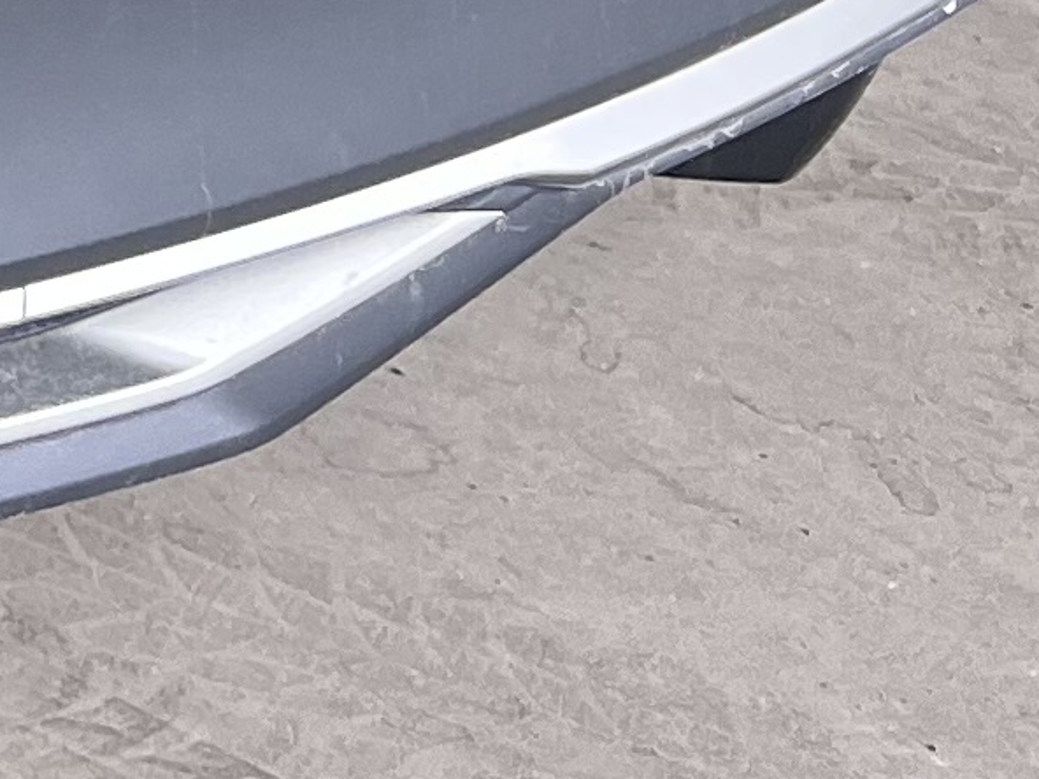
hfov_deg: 9.6
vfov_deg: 7.7
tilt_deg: -15.1
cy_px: -1161
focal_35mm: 177
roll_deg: -1.8
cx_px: -1664
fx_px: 5313
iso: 100
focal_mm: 5.7
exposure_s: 1/120
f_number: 1.5
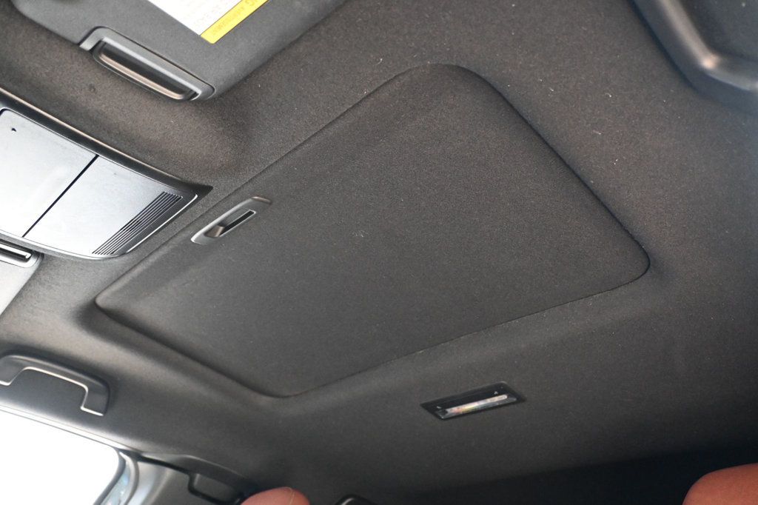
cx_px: 379
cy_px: 252
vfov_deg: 44.6
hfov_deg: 63.2
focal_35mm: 29
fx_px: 616
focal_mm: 19.5
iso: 3200
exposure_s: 1/100
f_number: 3.8
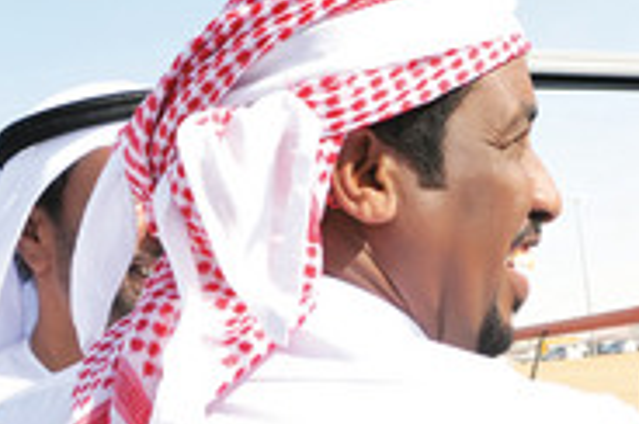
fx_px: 1790
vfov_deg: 13.4
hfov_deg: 19.7
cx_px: 625
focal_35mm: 101
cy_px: 361
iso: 200
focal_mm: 29
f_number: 8
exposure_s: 1/320
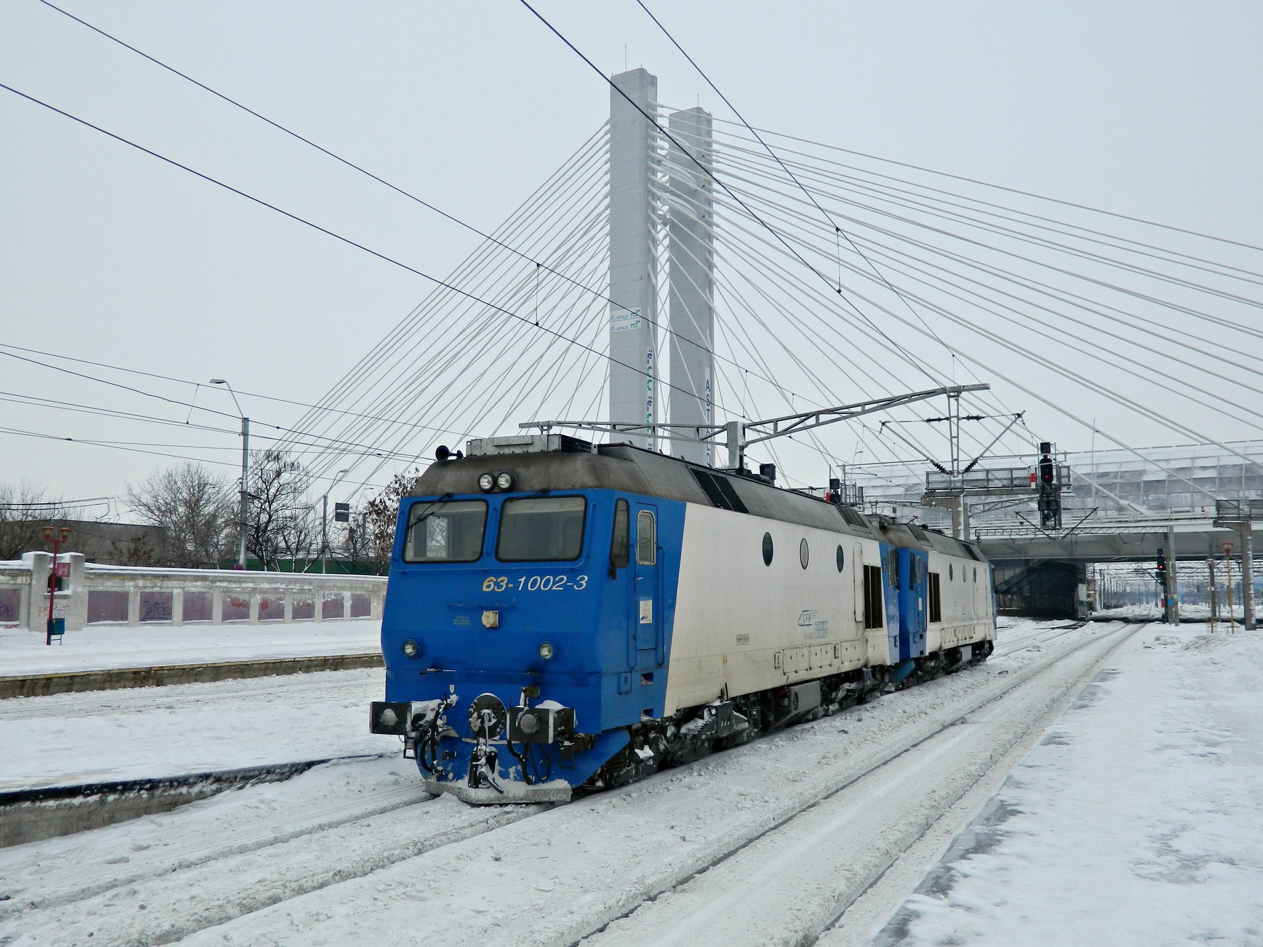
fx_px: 1131
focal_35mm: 31
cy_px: 474
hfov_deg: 58.4
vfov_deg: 45.4
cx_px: 632
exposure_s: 1/800
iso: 80
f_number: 3.2
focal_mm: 5.6
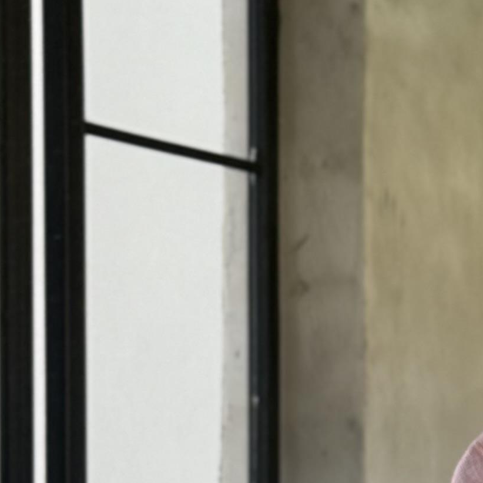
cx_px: 810
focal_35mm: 208
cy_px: 581
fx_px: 3284
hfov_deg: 8.2
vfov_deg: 8.3
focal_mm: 6.76
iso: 100
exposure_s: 1/60
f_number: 1.78
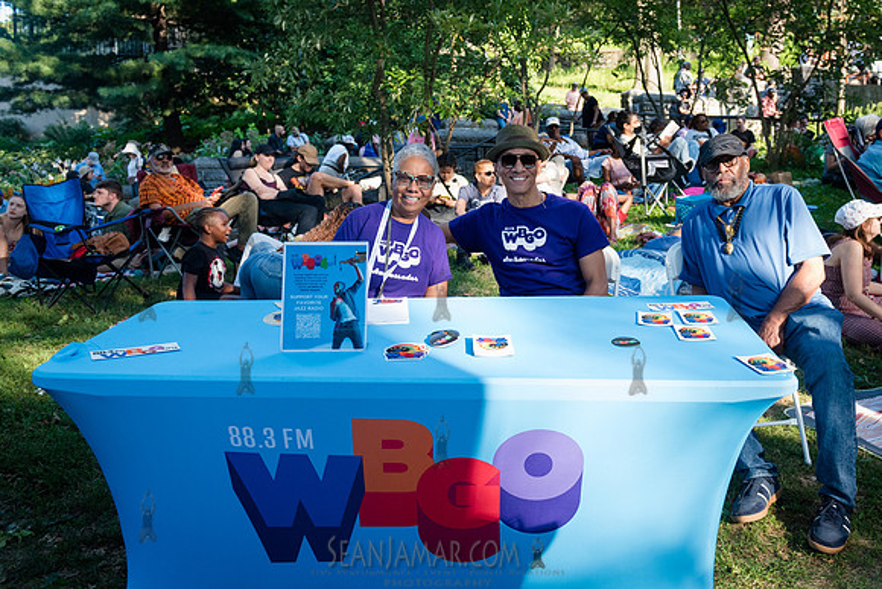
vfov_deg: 38.4
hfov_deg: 54.9
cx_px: 533
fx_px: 841
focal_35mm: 34
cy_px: 234
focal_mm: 28
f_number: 4
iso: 1000
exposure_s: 1/500
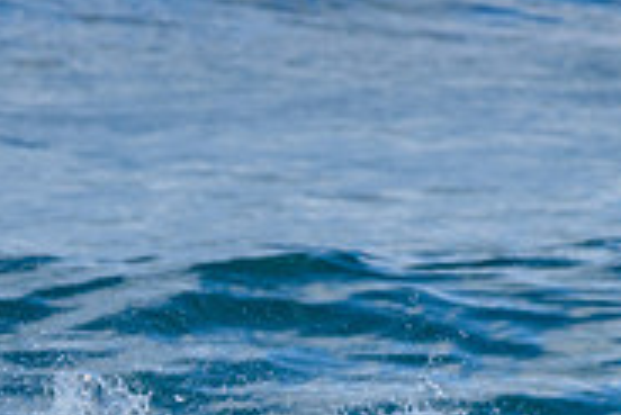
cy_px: 649
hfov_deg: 1.1
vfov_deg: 0.7
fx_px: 33318
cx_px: 111
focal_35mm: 1930
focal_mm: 500
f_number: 5.6
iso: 400
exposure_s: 1/1250
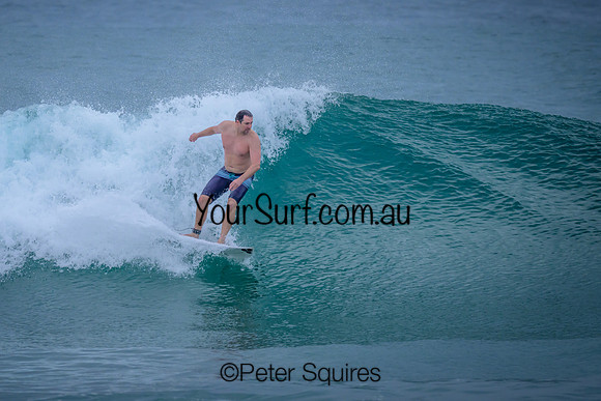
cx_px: 216
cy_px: 144
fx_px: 17135
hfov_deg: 2.0
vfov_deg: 1.3
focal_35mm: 1026
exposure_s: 1/2000
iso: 1100
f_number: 6.3
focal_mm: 800
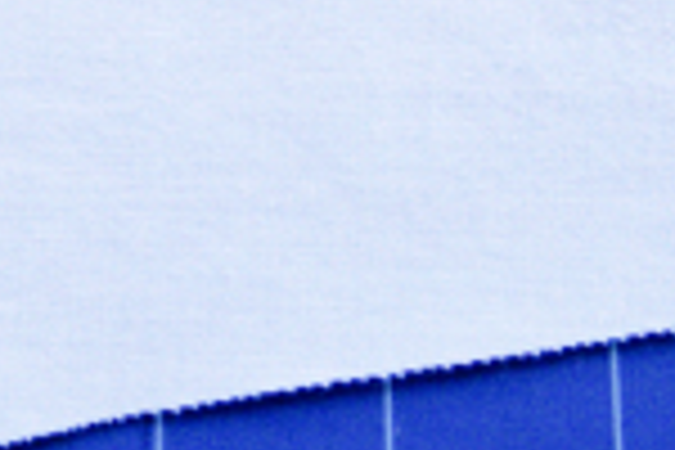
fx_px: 2700
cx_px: 104
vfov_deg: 9.3
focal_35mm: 144
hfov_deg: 14.1
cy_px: -230
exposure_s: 1/320
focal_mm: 24
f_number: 9
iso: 1600
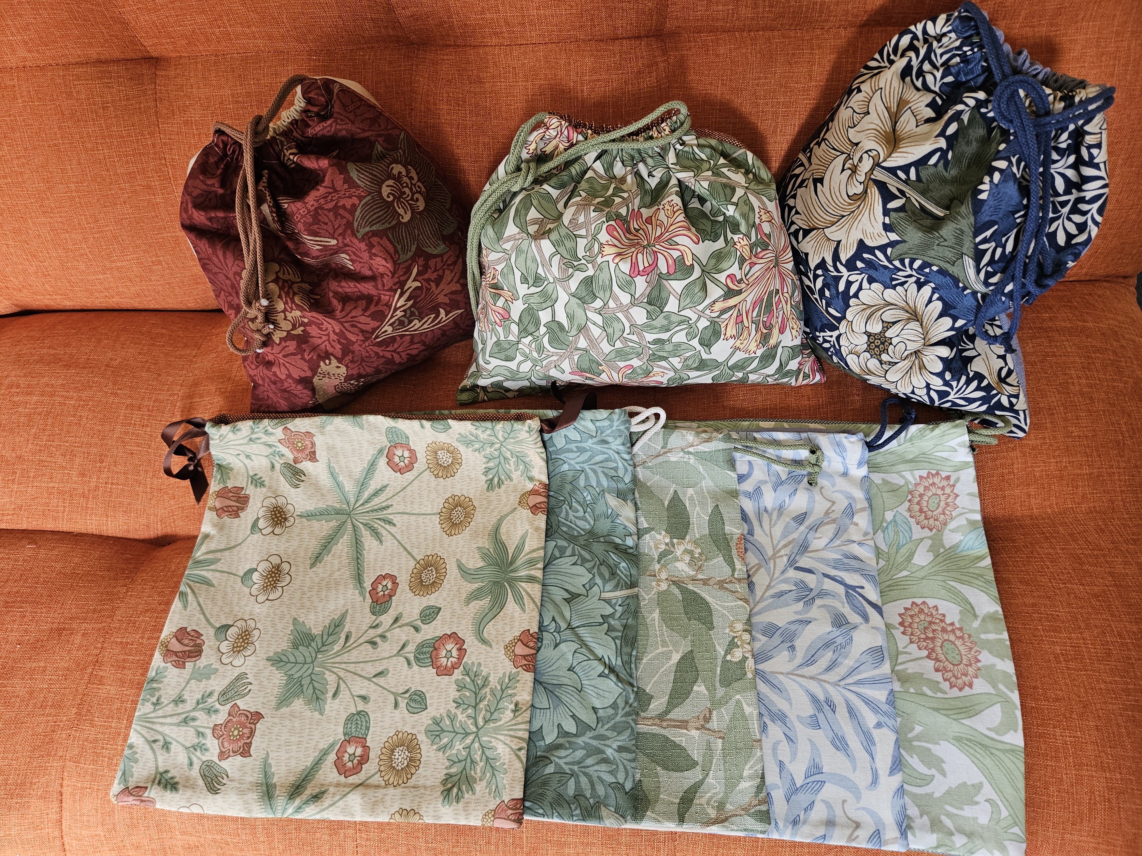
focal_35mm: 23
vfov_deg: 58.9
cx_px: 571
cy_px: 428
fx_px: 759
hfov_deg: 73.9
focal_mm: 5.4
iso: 160
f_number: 1.8
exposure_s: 1/100
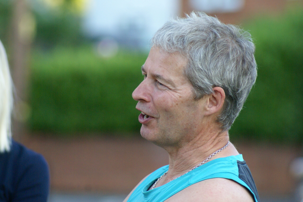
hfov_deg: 6.0
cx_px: 152
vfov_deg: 4.0
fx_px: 2906
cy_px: 101
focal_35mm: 345
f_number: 5.6
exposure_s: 1/200
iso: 800
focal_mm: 230
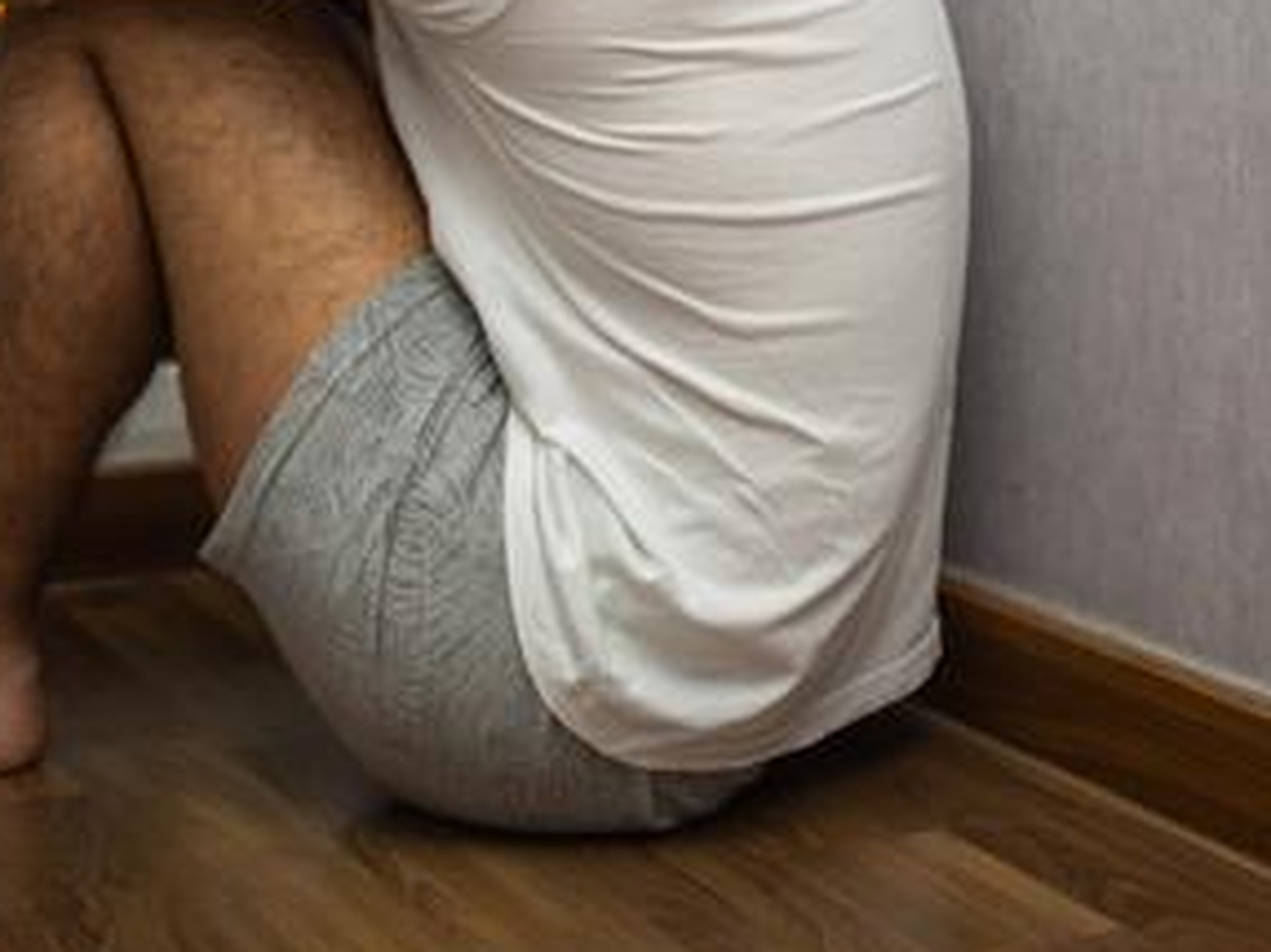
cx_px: 693
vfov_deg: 15.7
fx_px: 3413
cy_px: 124
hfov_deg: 21.1
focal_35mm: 93
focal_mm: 25
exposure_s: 1/8
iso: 200
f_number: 1.8
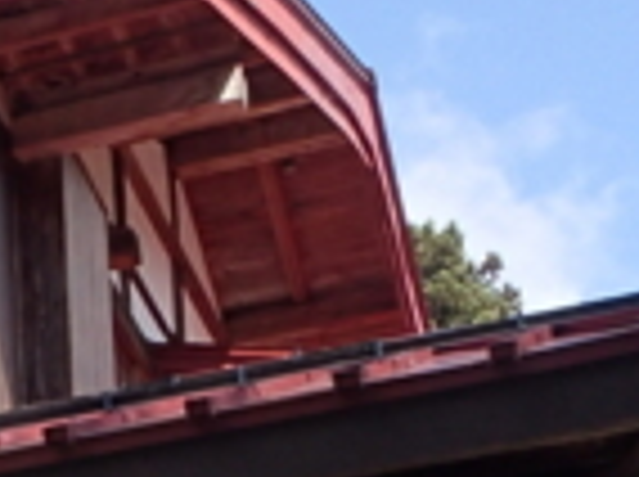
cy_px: 999
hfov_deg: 13.1
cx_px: -382
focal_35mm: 141
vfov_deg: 9.7
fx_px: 2598
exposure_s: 1/800
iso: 100
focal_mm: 4.5
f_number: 2.8
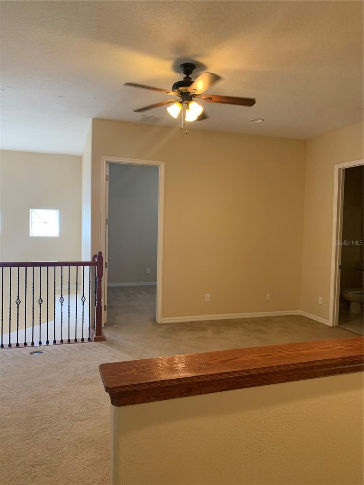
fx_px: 365
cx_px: 182
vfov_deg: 67.3
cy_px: 242
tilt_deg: -1.9
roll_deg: -1.1
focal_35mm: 26
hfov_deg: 53.1
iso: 200
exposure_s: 1/60
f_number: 1.8
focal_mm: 4.25
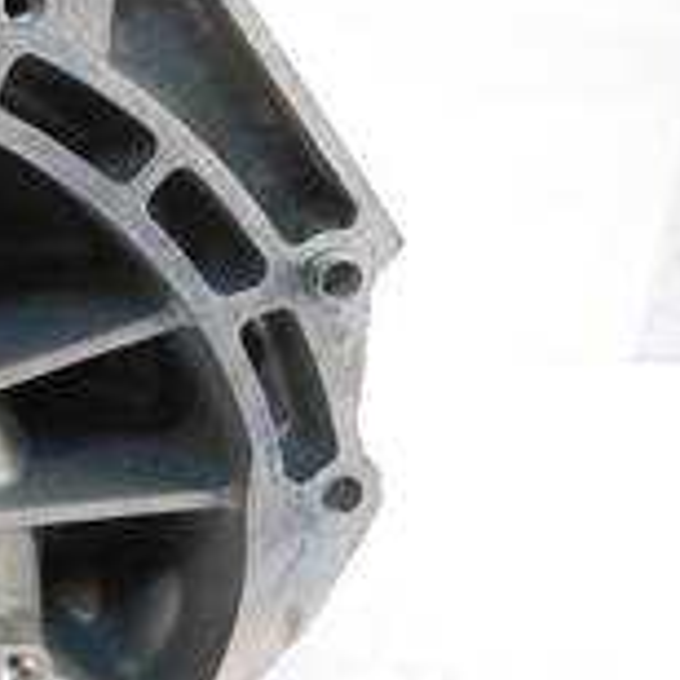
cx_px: -336
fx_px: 1467
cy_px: 314
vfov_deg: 26.1
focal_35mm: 66
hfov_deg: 21.8
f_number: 3.5
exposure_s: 1/60
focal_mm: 12
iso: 1600
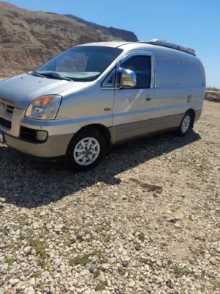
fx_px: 212
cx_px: 110
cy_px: 147
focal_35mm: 25
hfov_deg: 54.9
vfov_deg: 69.4
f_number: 2
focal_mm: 4.6
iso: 20
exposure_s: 1/1205
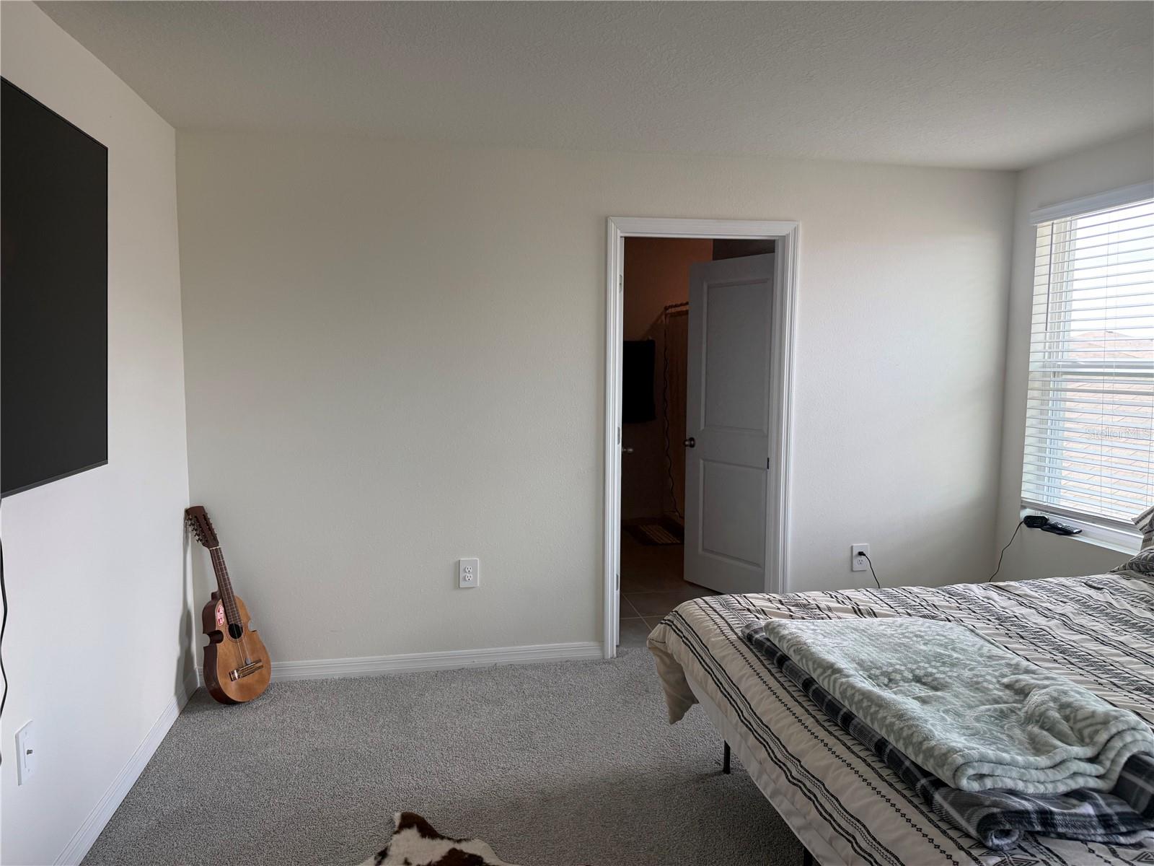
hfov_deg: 71.6
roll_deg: -0.3
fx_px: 800
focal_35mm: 24
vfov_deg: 56.8
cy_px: 433
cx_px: 577
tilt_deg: -3.8
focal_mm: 6.76
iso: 100
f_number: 1.78
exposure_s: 1/120
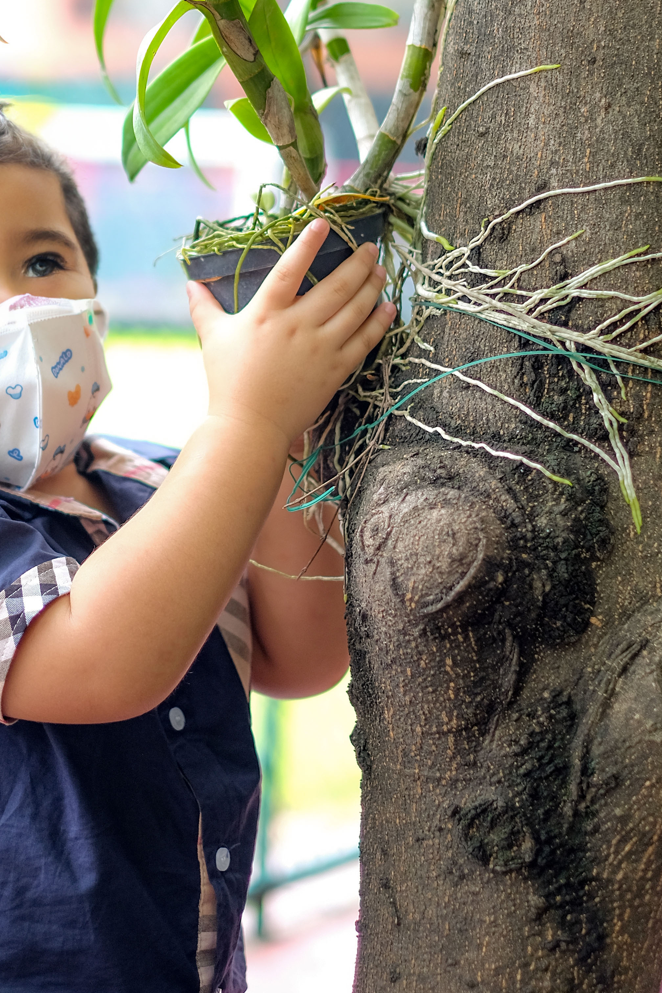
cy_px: 211
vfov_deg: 23.3
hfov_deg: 15.8
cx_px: 189
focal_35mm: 86
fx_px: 2371
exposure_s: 1/450
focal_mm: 35
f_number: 1.4
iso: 200
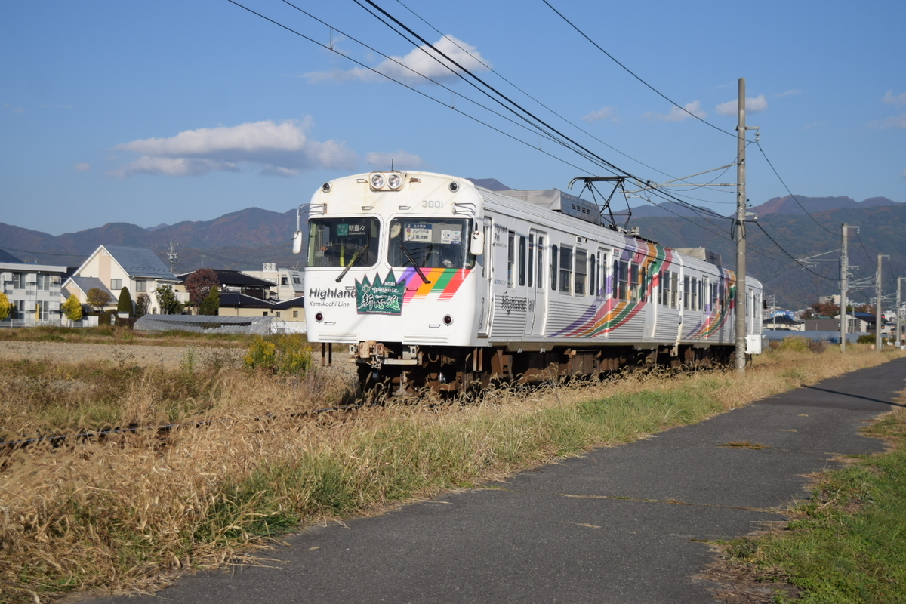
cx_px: 453
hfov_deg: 35.1
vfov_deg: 23.8
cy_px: 302
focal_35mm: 57
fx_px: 1434
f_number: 5.6
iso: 200
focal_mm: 38
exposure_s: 1/2000
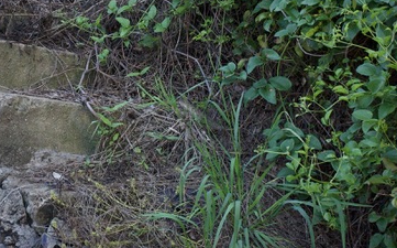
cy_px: 33
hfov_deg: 23.7
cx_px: 75
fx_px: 930
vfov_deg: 15.0
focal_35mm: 86
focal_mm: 18.3
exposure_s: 1/125
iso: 500
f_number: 8
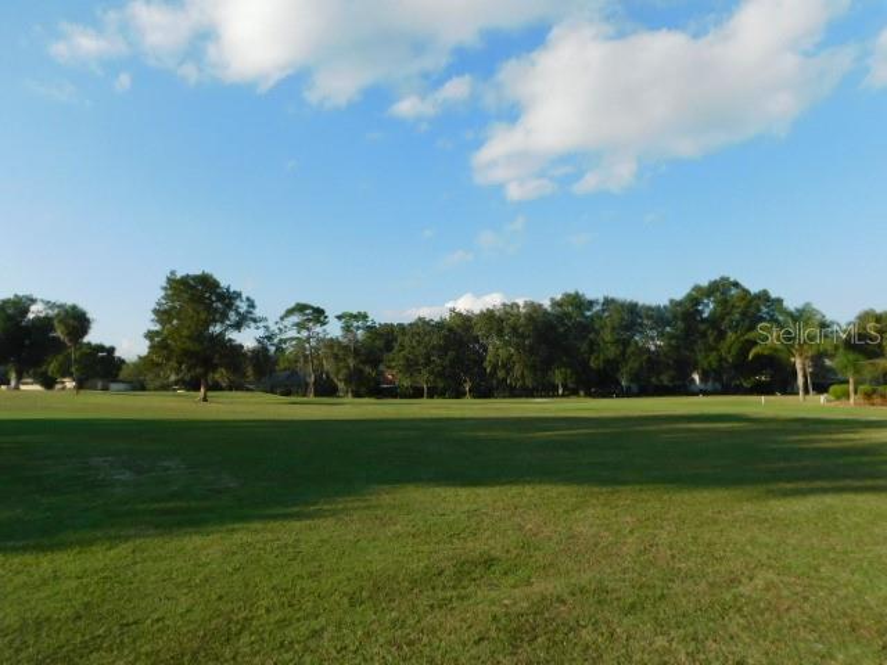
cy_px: 332
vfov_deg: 58.9
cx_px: 444
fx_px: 589
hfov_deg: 73.9
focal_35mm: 23
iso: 125
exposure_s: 1/1500
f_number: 3
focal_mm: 4
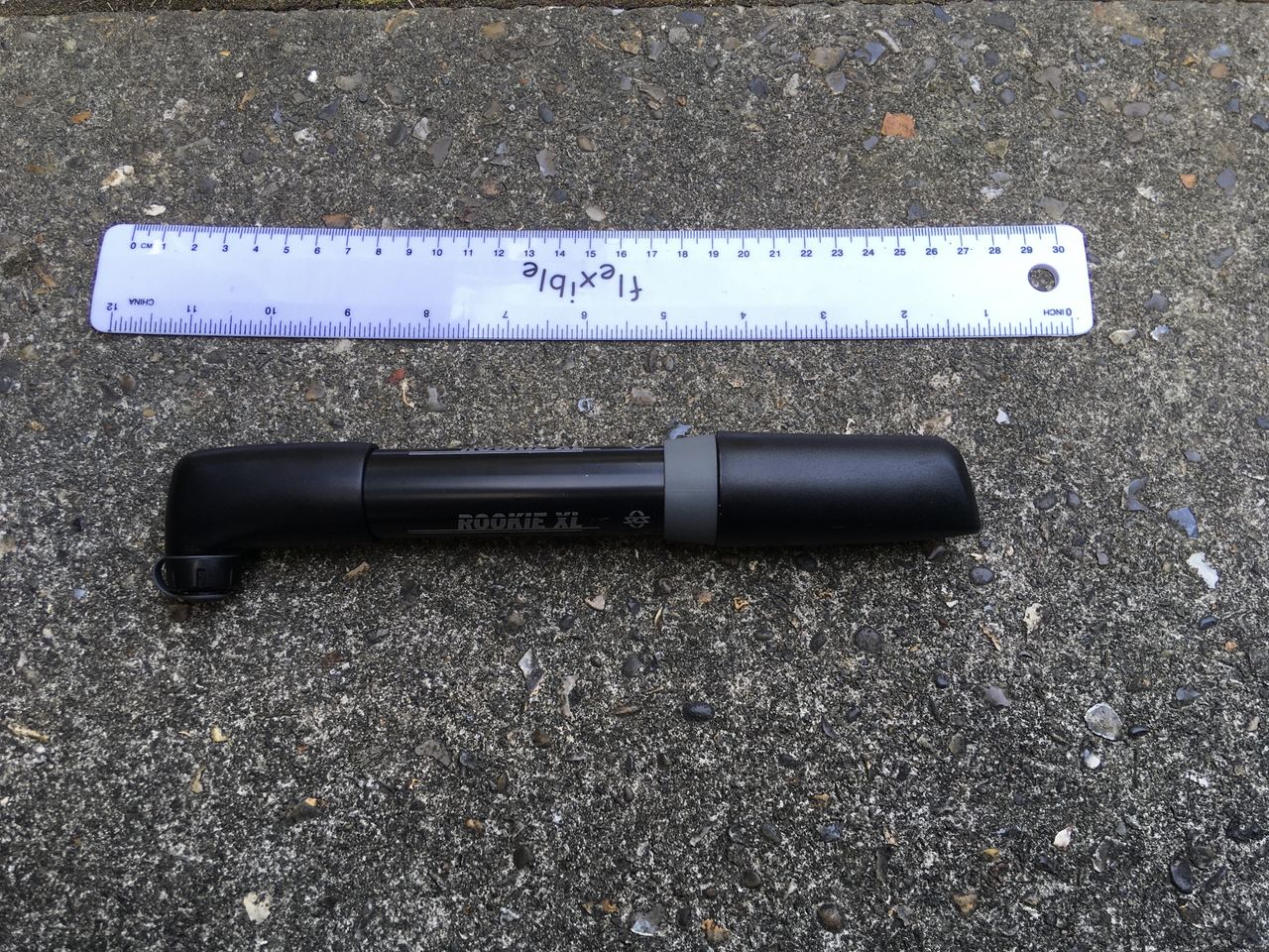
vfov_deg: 48.2
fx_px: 1063
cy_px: 476
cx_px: 634
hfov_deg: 61.7
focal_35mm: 29
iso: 25
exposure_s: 1/103
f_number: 2.2
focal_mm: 4.15
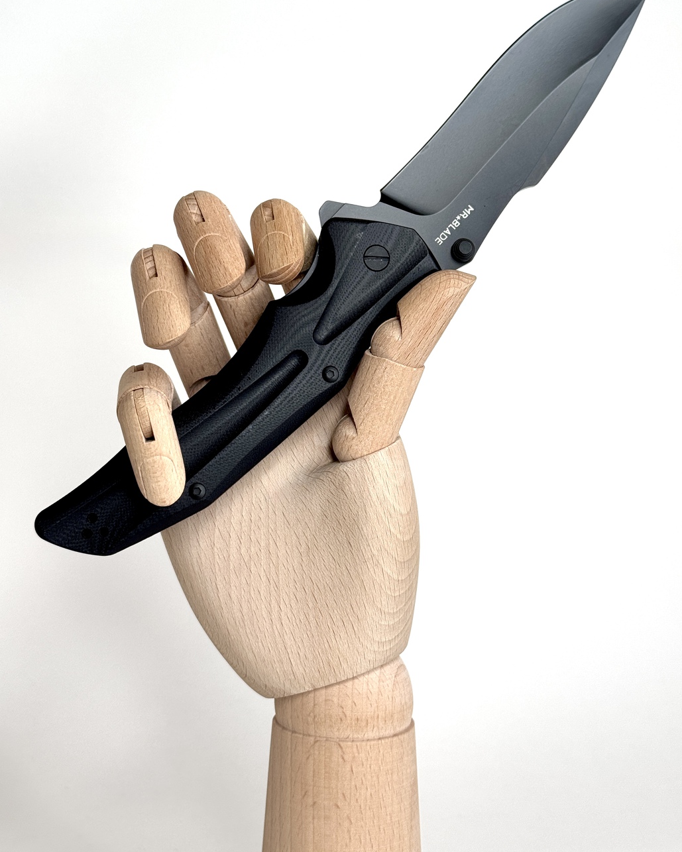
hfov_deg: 29.7
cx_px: 343
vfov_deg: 36.6
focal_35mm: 51
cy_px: 404
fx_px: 1287
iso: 64
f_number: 1.78
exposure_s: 1/425
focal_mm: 6.76
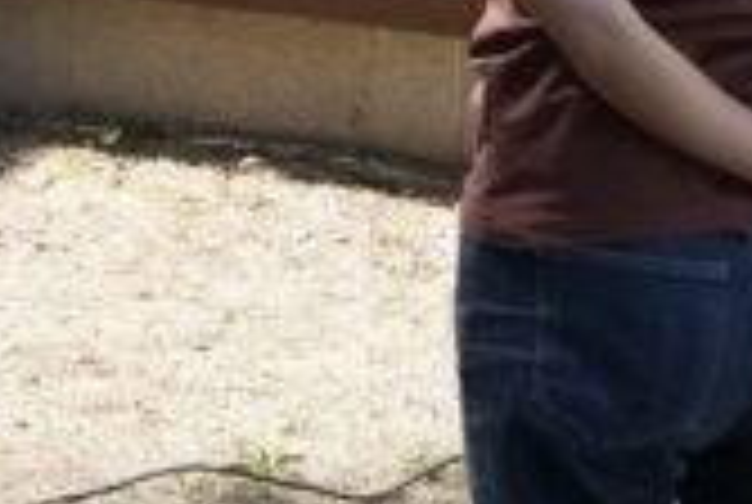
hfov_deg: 12.8
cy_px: -655
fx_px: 3076
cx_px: -545
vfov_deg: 8.6
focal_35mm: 147
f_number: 9
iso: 1600
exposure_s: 1/800
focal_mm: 24
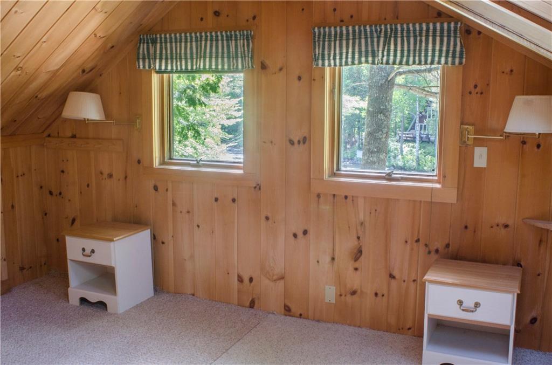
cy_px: 182
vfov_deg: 36.7
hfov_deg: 53.3
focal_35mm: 36
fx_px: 551
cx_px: 276
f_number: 22
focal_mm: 24
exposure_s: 1/1.25
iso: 200
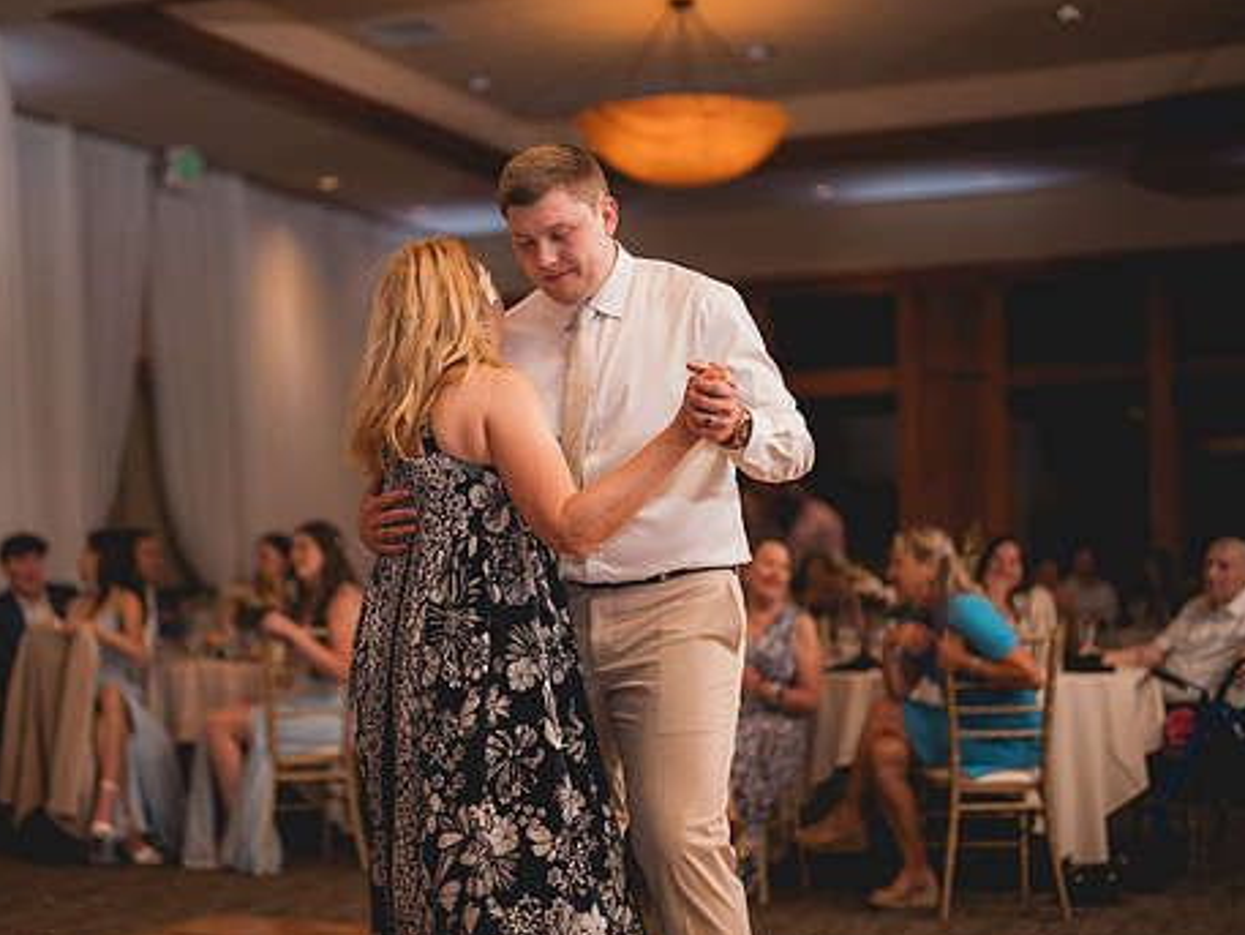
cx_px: 474
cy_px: 454
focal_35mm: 61
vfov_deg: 24.0
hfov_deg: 31.5
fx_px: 2195
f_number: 1.2
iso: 125
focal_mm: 50
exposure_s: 1/250
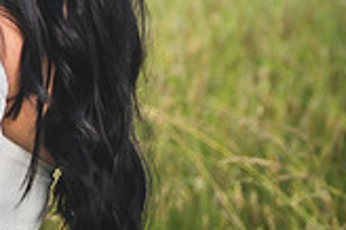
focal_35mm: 195
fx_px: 1872
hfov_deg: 10.1
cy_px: -132
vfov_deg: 6.9
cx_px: -243
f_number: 2.8
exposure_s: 1/200
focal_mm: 55
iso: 50
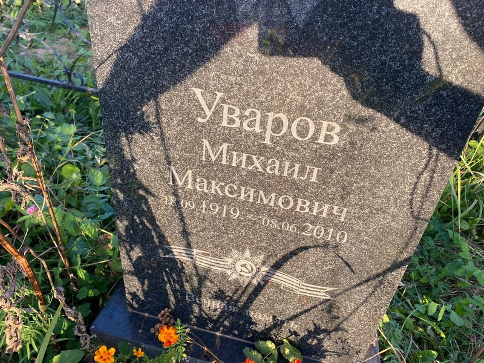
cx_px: 242
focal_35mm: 26
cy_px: 182
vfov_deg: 53.1
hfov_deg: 67.3
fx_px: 364
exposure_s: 1/233
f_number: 1.8
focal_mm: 4.25
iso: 32
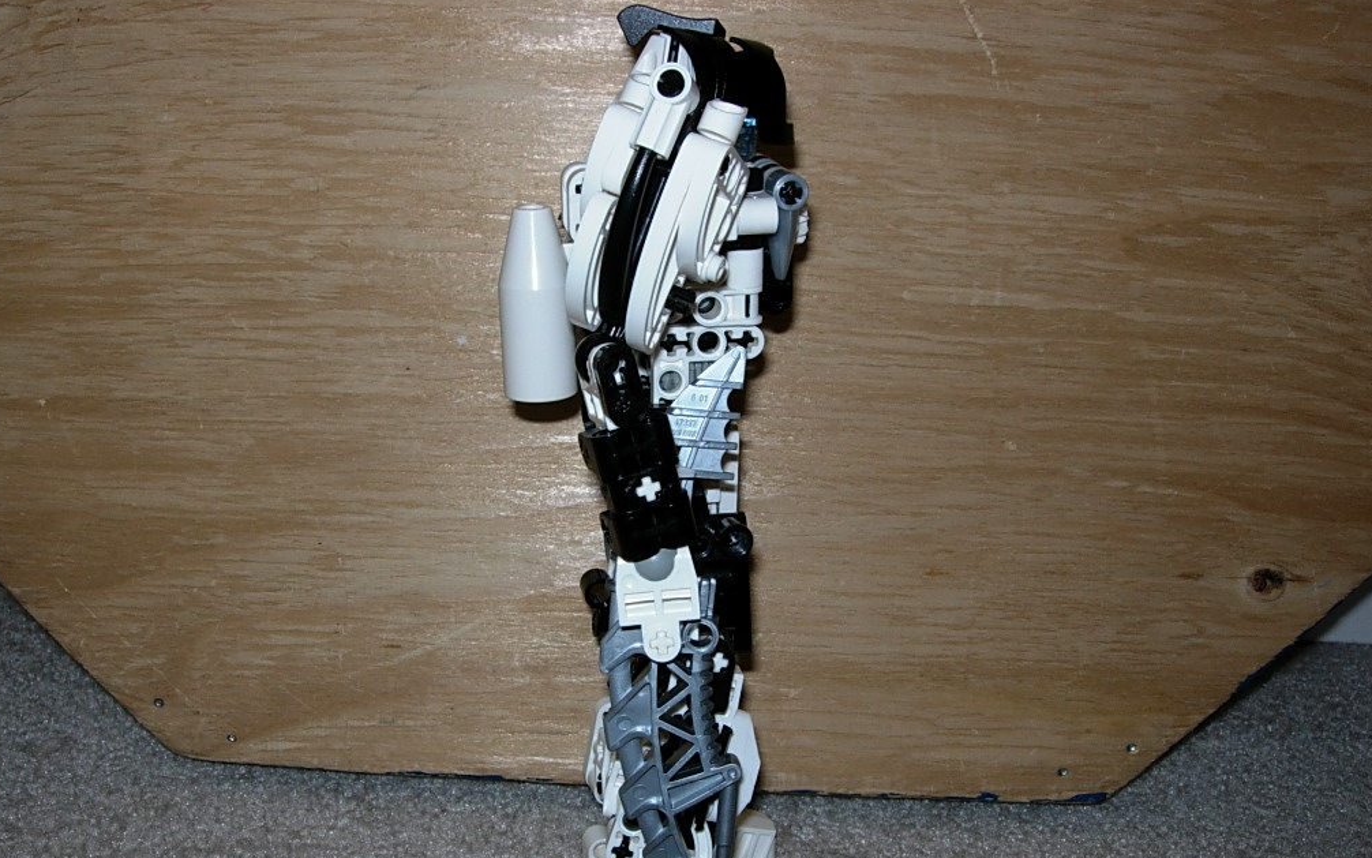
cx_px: 683
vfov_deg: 31.2
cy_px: 497
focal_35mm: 41
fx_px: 1533
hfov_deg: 48.2
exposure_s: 1/64
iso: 79
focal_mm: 7.8
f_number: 4.8
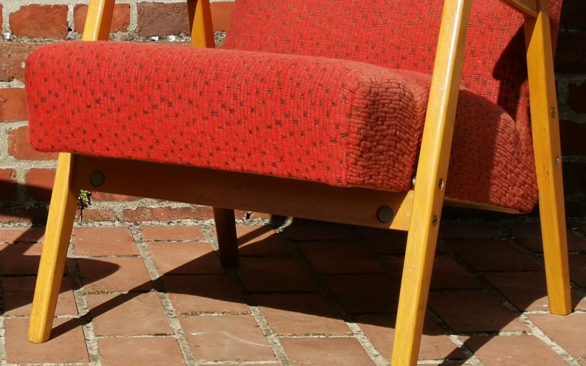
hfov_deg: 16.5
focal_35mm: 123
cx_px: -25
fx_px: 1964
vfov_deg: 10.6
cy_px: 65
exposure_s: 1/2778
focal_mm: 5.58
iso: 50
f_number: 1.8
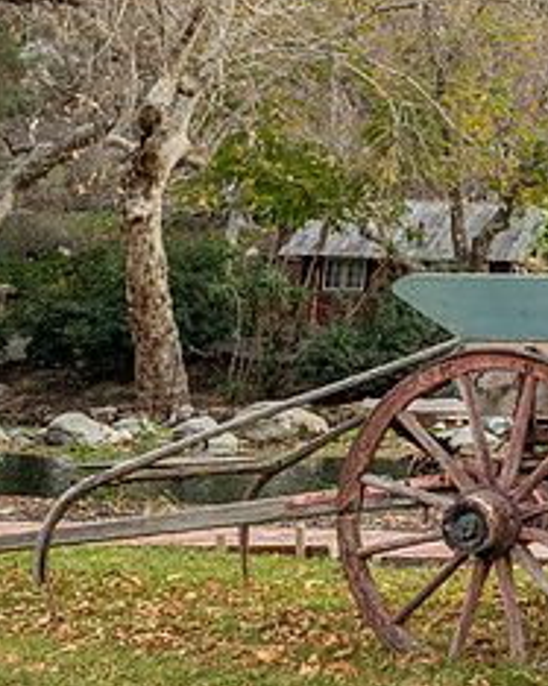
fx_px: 1745
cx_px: 1178
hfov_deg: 14.2
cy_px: 114
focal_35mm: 86
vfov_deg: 21.9
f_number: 5.6
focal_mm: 24
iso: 200
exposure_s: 1/125
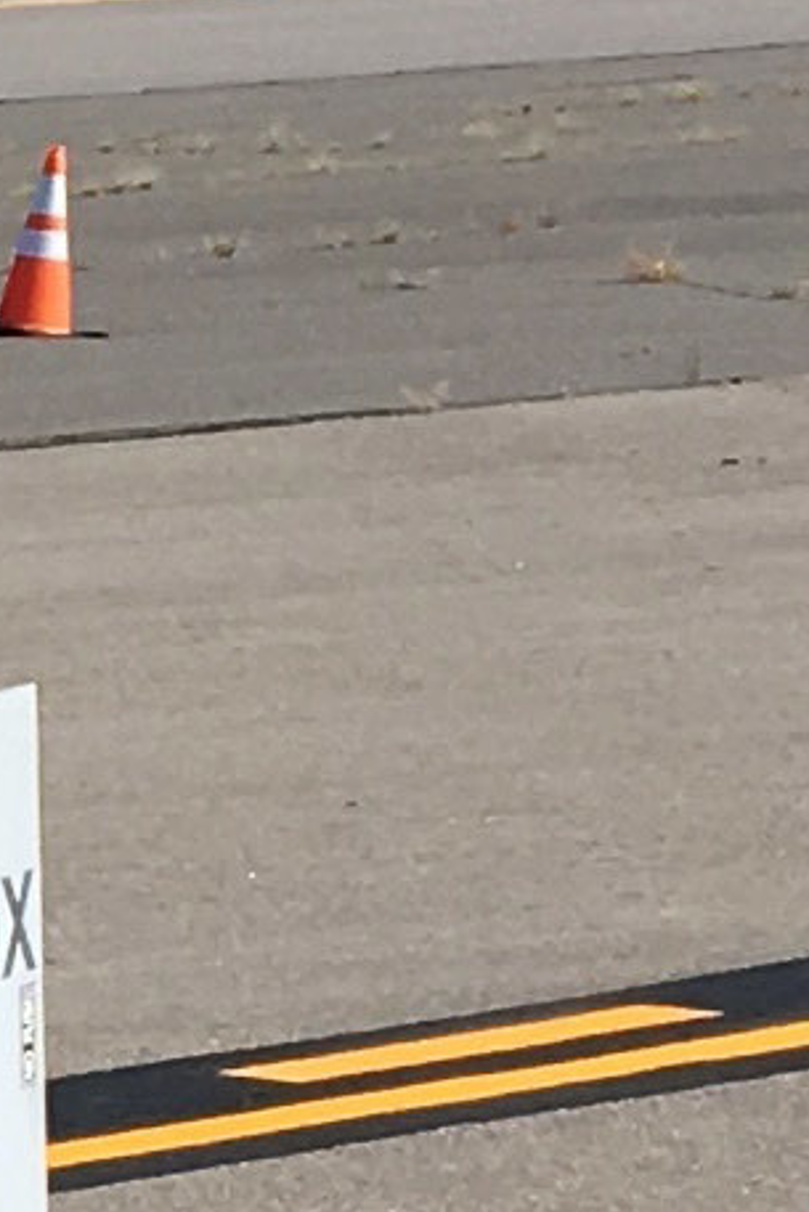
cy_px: 1496
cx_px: -1674
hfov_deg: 4.9
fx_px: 8959
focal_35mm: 266
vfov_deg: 7.7
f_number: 2.2
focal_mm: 4.15
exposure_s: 1/1789
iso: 25
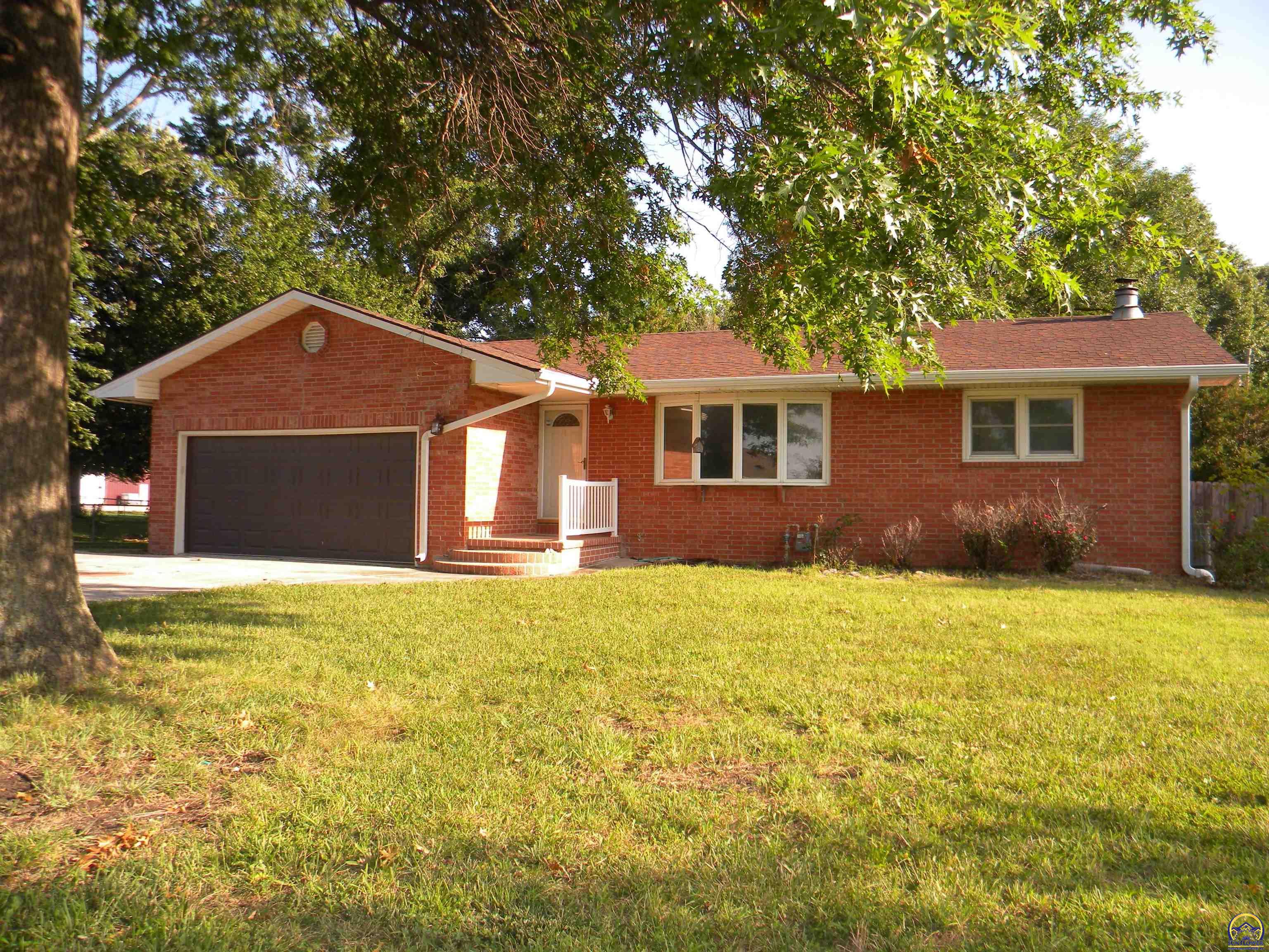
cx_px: 634
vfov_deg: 49.7
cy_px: 476
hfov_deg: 63.4
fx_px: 1026
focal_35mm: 28
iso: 110
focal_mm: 5
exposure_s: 1/380
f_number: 3.5
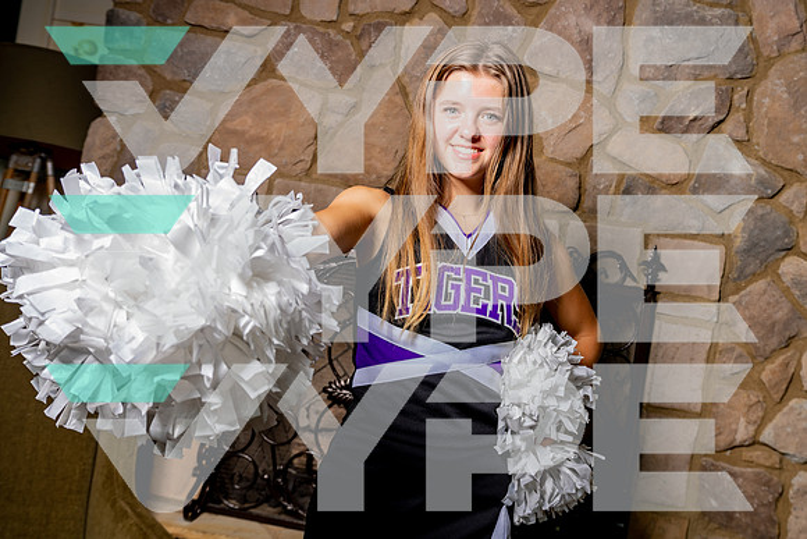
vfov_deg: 36.0
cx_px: 404
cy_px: 270
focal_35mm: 37
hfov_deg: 51.9
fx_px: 830
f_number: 5.6
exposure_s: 1/250
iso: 200
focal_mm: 37
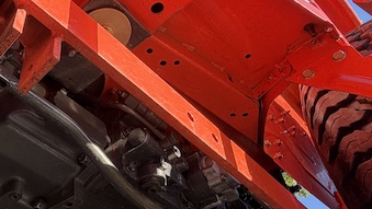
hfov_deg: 48.8
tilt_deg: +39.8
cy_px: 155
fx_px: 355
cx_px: 31
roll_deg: -9.3
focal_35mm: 36
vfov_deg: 32.3
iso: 64
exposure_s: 1/121
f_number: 2.2
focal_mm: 2.22
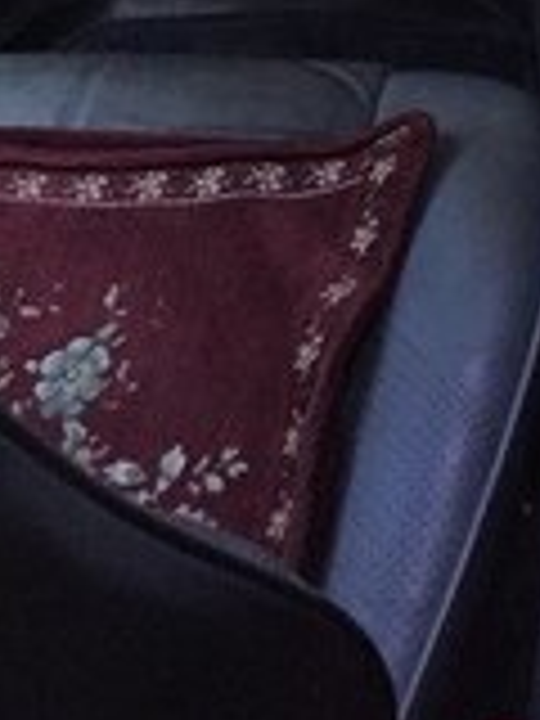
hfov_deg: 15.4
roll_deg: +2.0
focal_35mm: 90
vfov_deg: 19.2
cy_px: -342
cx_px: 760
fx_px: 1872
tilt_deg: -16.5
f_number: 2.2
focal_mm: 4.15
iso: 250
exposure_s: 1/17
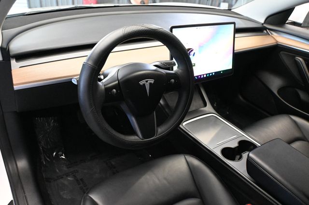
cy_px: 102
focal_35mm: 30
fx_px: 257
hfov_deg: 62.0
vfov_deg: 43.6
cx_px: 154
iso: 6400
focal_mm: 20
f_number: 3.8
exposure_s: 1/60
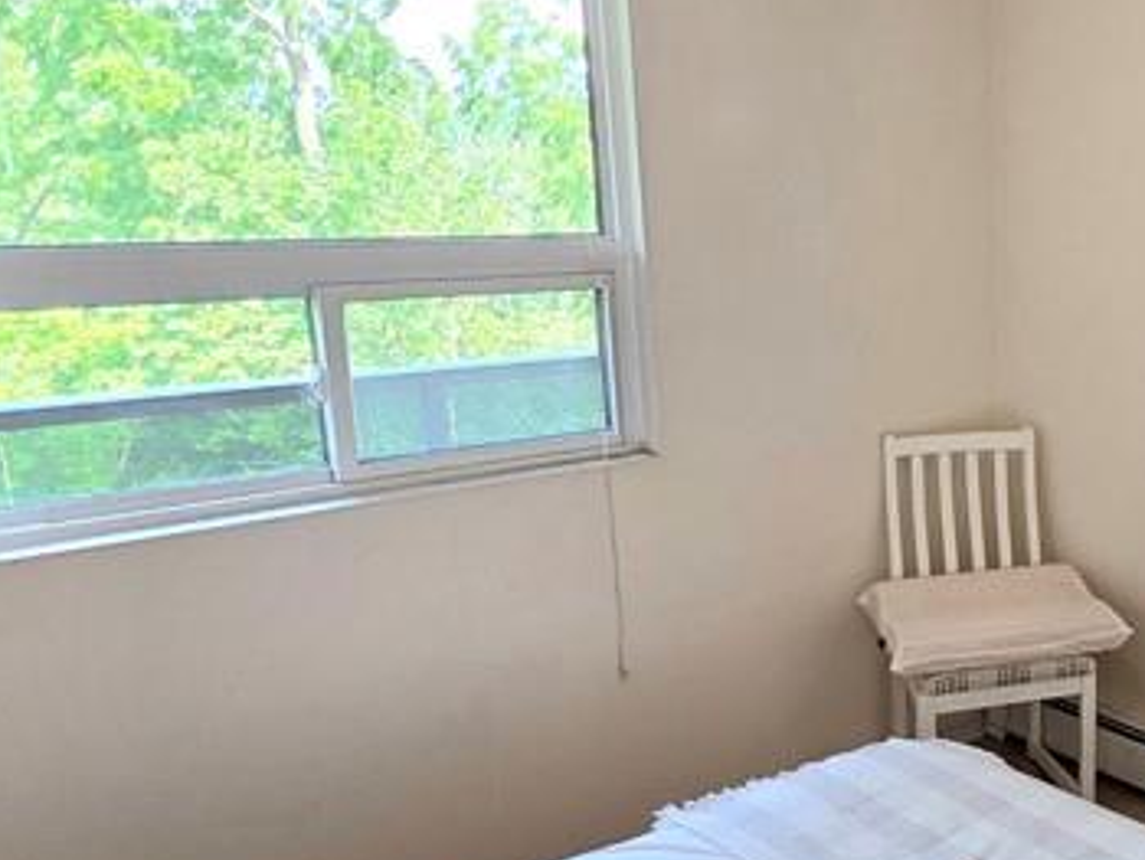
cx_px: 1191
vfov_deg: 37.7
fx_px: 1258
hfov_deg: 41.3
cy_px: 487
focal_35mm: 38
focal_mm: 2.2
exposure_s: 1/120
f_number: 1.9
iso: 100
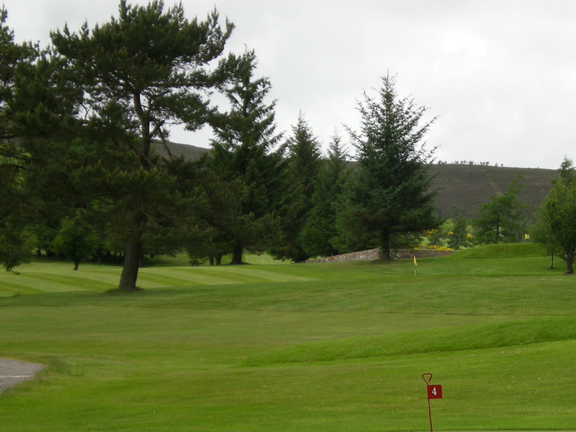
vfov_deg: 12.3
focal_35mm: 120
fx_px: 1997
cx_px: 415
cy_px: 326
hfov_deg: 16.4
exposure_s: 1/203
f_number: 4.6
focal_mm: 12.3
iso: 50
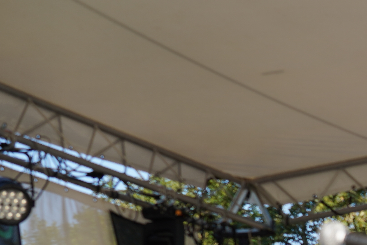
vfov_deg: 8.5
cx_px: 609
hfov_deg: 12.4
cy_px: 431
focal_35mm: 155
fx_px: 1580
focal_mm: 42
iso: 100
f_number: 5
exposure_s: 1/250
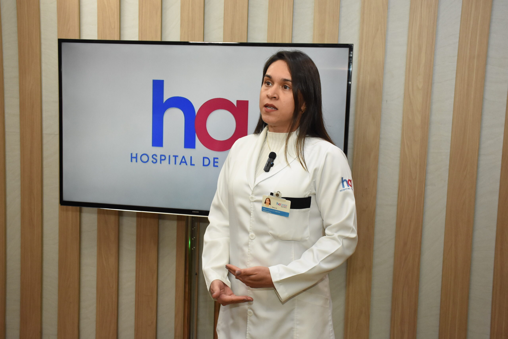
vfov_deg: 33.0
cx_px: 254
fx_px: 572
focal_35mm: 40
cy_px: 170
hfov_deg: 47.9
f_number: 5.6
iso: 1600
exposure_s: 1/250
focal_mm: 27
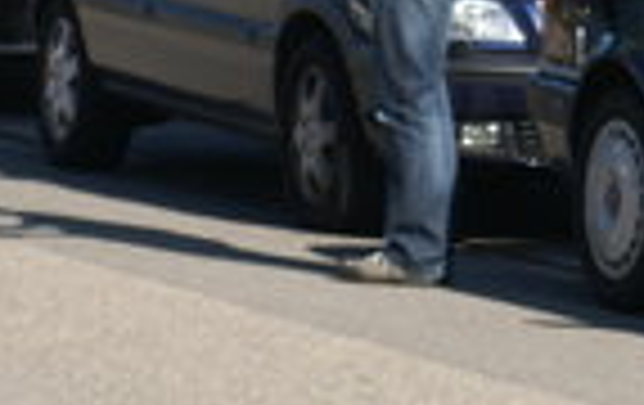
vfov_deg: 3.3
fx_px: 7087
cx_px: 806
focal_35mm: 403
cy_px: 248
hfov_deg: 5.2
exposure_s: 1/250
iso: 100
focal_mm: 70
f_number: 5.6
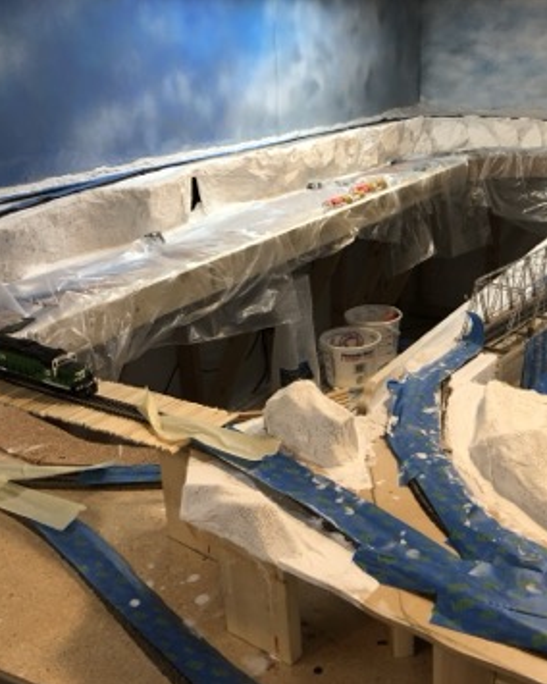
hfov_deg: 39.5
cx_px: 378
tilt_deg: -21.4
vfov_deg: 49.1
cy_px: 345
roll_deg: +1.5
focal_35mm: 37
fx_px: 749
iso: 64
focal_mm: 4
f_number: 1.8
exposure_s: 1/120
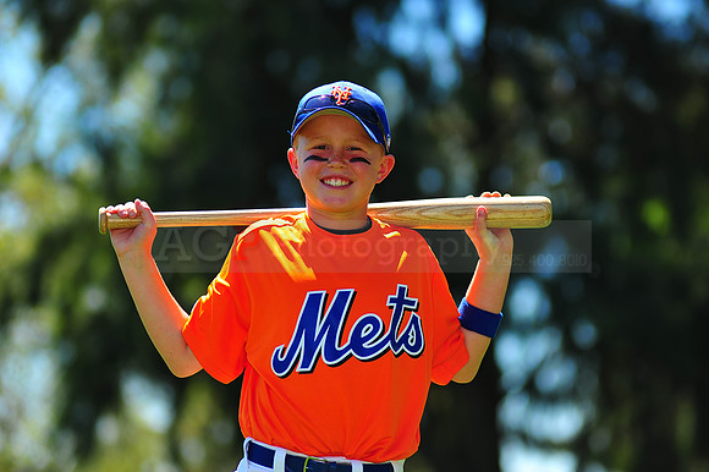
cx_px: 354
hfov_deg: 11.4
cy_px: 236
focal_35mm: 180
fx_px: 3543
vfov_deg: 7.6
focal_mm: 180
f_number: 4
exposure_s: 1/1000
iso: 200
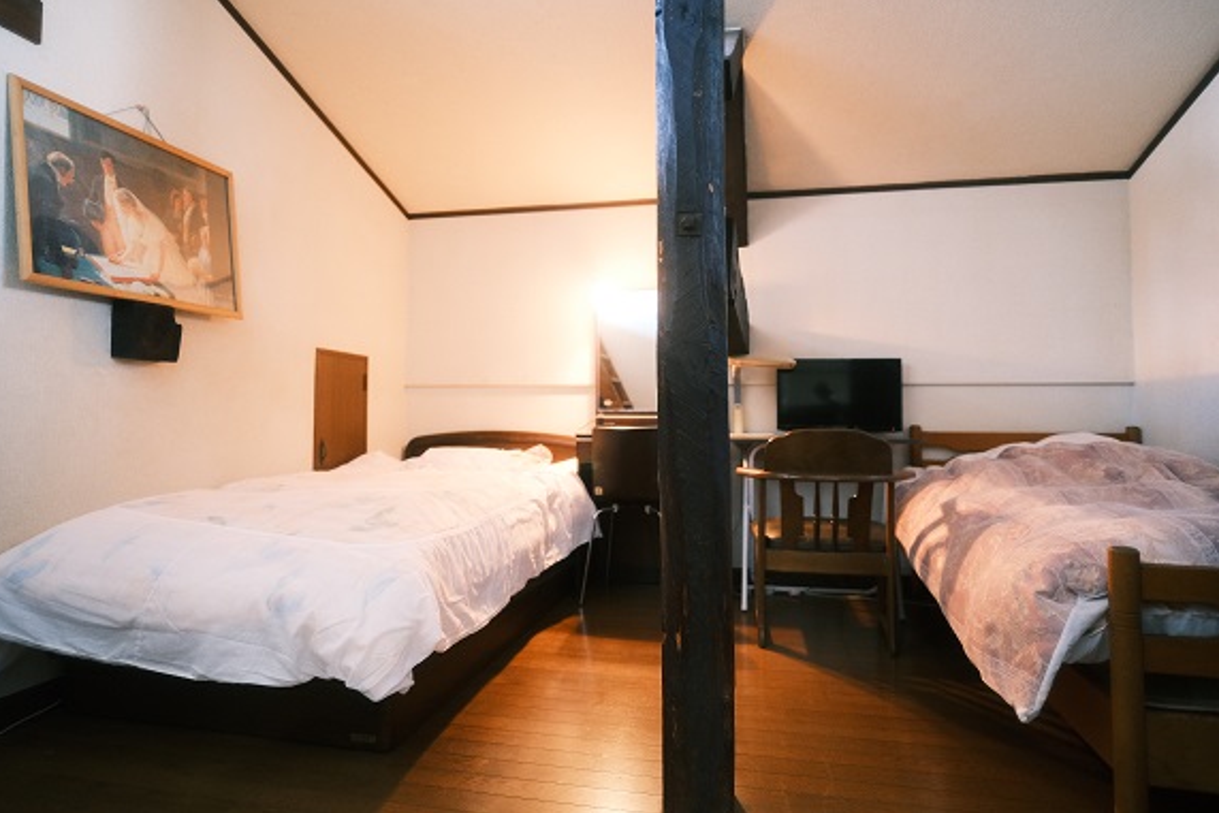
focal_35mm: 21
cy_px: 388
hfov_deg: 81.2
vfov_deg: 59.5
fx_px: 711
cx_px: 596
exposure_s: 1/18
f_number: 1.4
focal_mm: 13
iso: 800
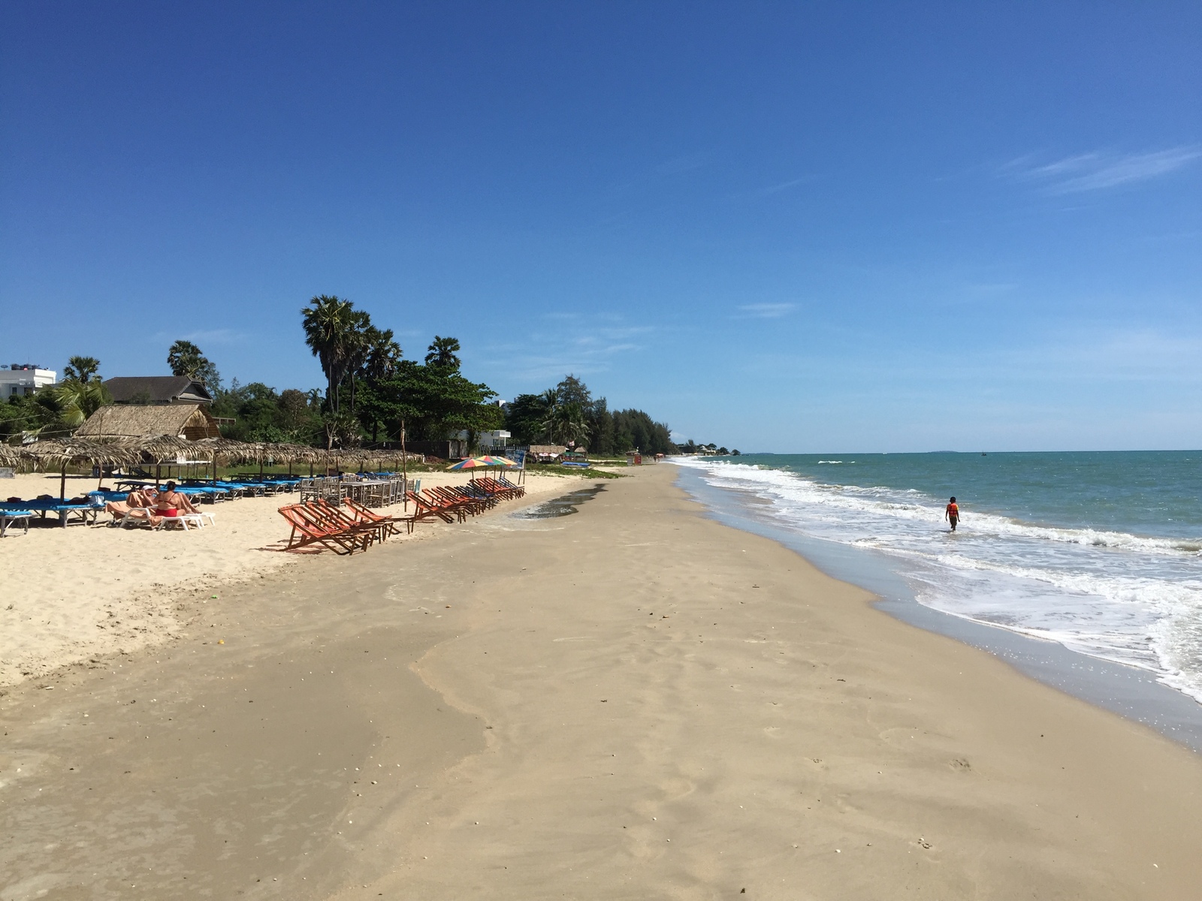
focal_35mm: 29
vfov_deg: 48.2
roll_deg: +0.4
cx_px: 601
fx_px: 1007
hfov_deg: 61.7
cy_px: 450
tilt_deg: +0.9
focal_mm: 4.15
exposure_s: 1/3300
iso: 32
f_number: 2.2
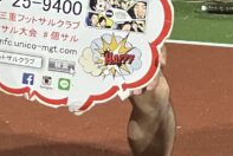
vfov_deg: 8.9
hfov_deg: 13.2
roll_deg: -1.0
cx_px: -54
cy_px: -92
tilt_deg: -1.1
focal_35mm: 151
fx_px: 979
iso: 640
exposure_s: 1/30
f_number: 1.8
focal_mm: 3.99
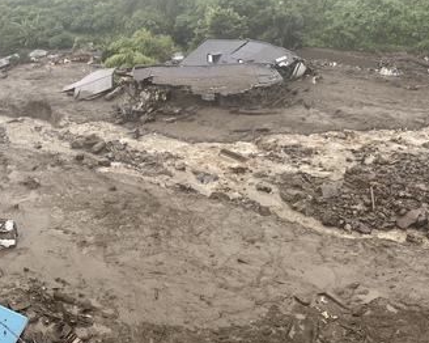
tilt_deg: -21.7
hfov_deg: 41.3
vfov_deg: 33.8
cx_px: 129
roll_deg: +0.0
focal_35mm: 44
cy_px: 117
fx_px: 558
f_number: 1.8
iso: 40
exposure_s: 1/122
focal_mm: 4.25
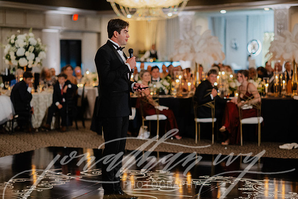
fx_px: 704
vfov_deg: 16.1
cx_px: 149
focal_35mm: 85
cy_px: 100
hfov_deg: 23.9
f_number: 2
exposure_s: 1/160
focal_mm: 85
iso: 2000
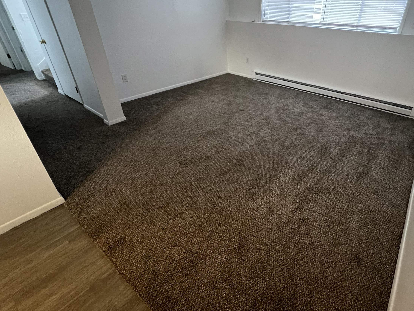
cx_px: 252
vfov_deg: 71.2
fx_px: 215
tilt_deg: -29.9
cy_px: 134
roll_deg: -1.7
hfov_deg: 86.4
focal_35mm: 18
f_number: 1.8
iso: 800
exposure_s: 1/40
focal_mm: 1.57
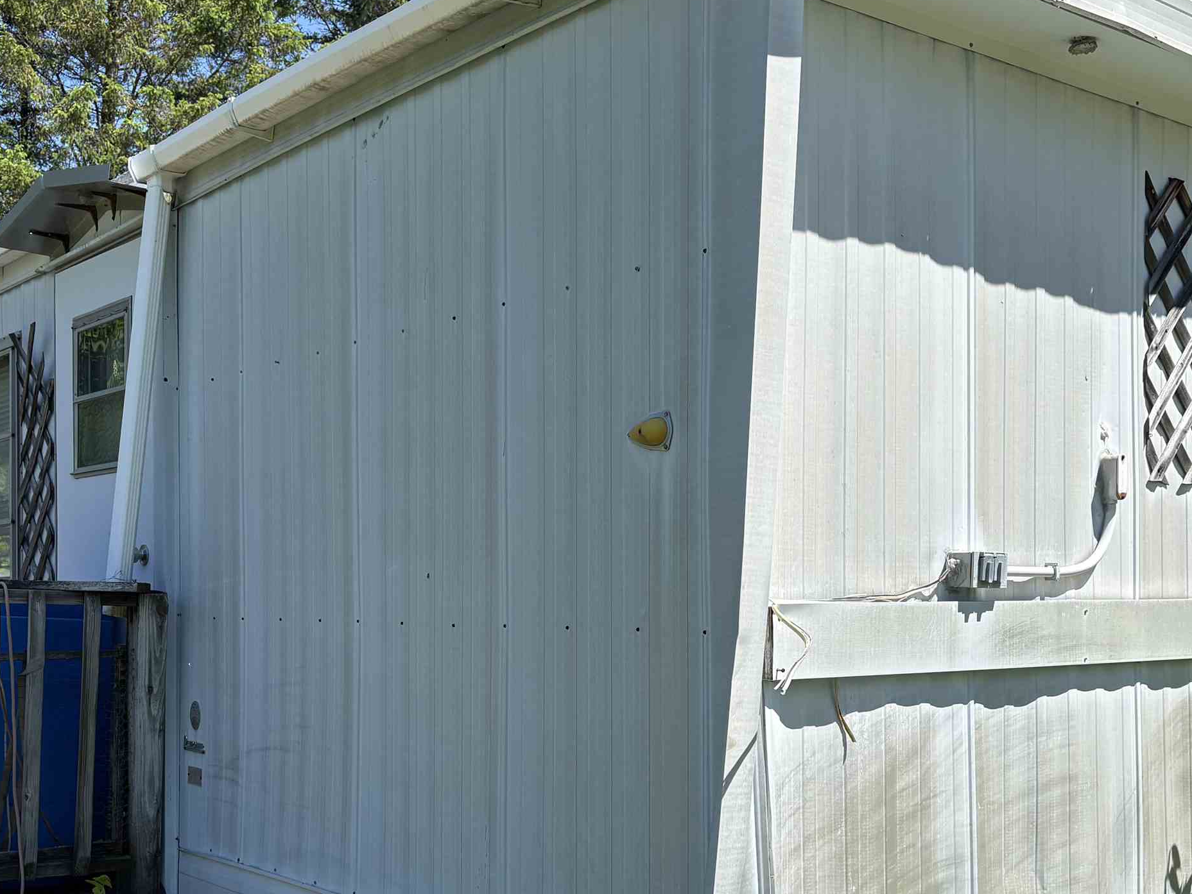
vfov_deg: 33.4
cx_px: 537
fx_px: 1481
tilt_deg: +1.1
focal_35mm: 43
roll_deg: -0.8
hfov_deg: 43.8
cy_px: 576
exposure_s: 1/2639
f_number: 1.6
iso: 50
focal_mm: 5.96
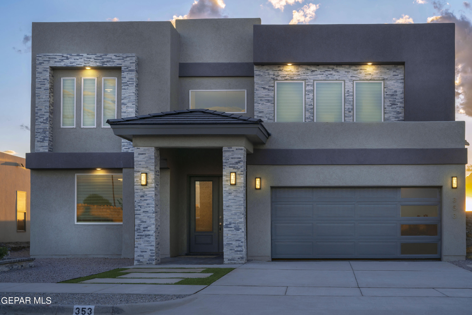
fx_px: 656
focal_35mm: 50
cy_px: 158
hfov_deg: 39.6
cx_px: 236
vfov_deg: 27.0
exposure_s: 1/40
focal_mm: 50
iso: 100
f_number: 9
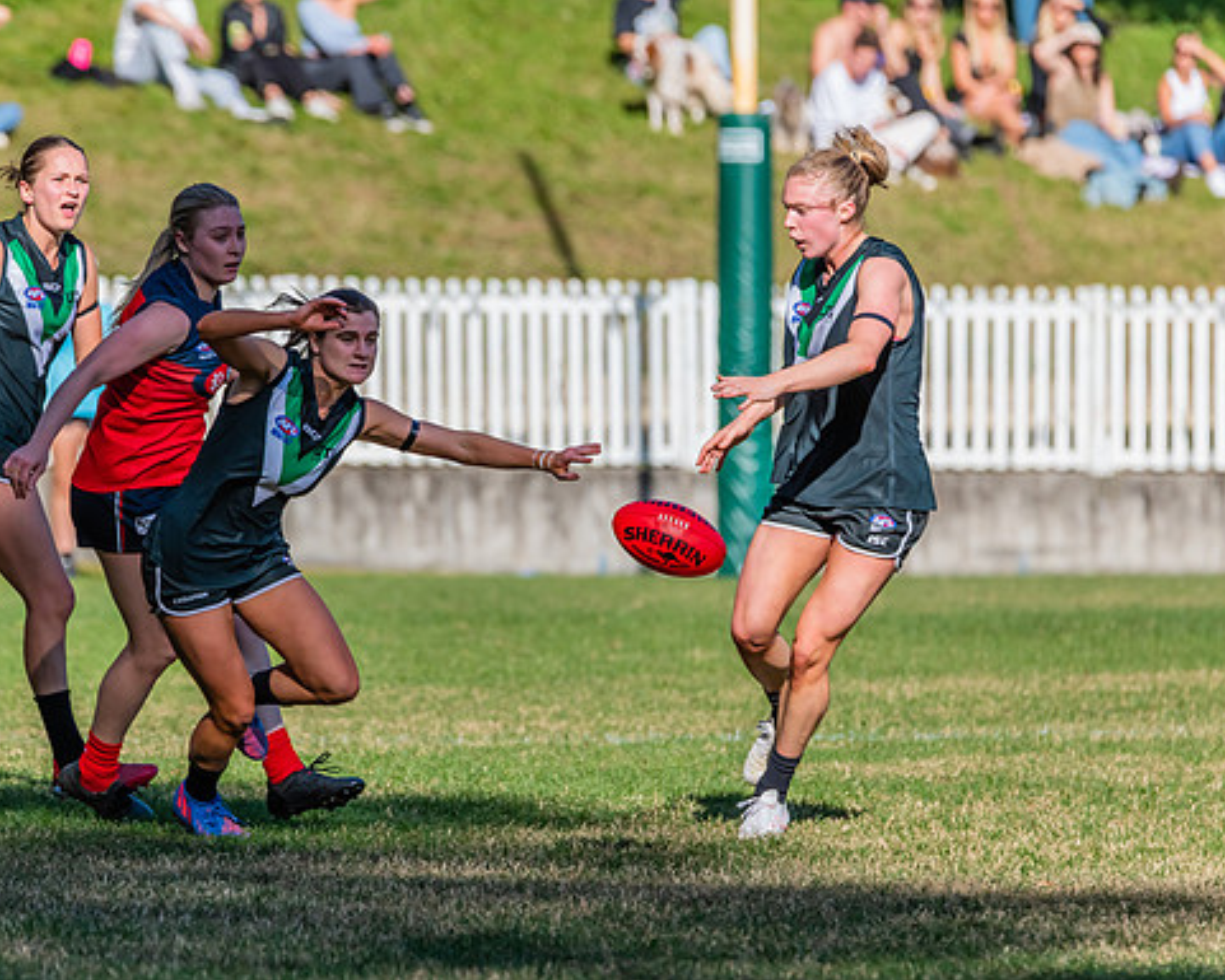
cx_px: 535
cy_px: 490
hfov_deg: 3.6
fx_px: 19292
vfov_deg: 2.9
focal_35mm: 532
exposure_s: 1/1600
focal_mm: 460
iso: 800
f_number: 11
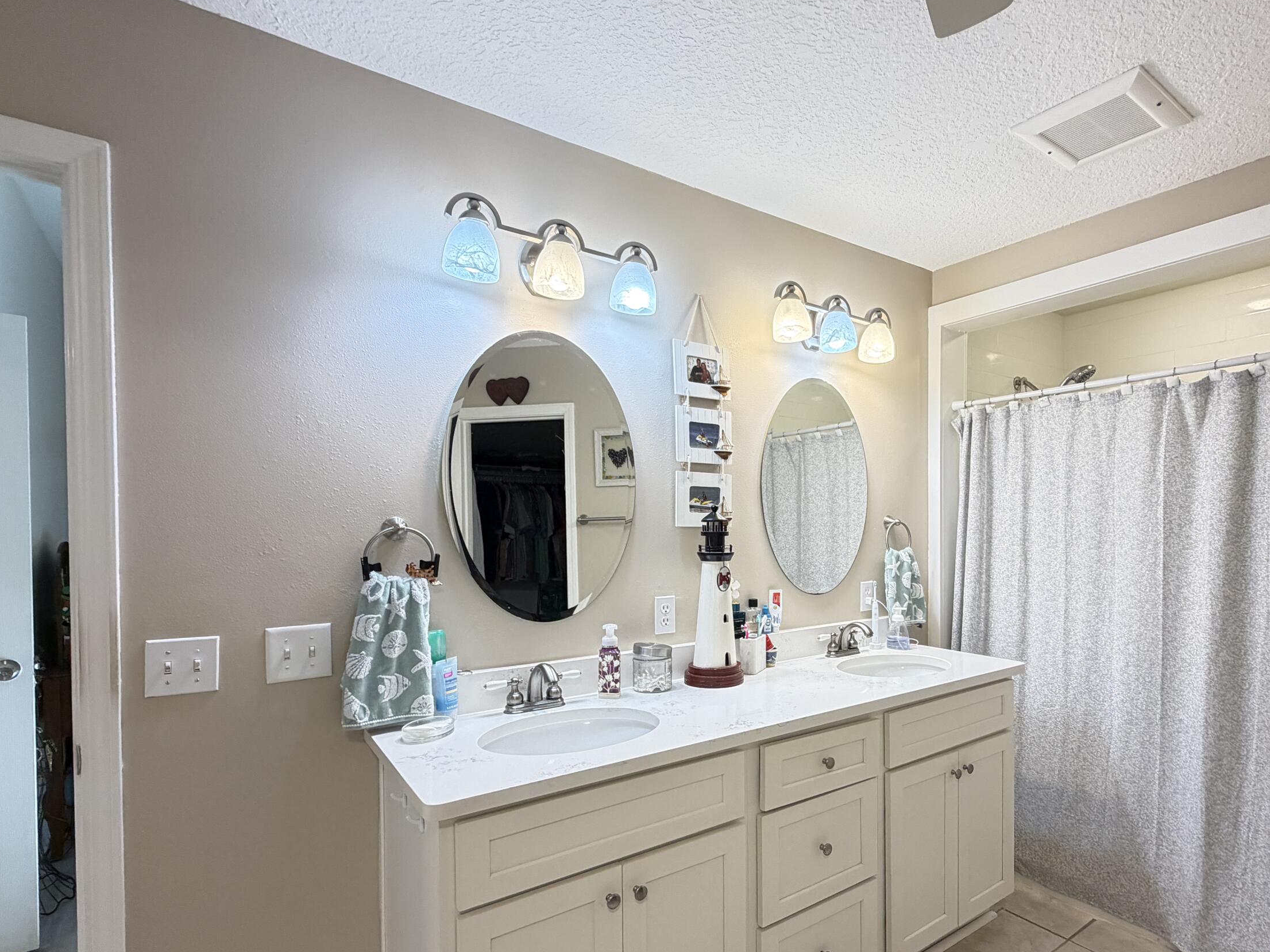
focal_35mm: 19
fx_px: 697
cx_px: 756
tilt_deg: -1.4
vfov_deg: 68.4
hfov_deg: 83.7
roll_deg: +0.8
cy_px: 536
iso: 250
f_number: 2.2
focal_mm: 2.22
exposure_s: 1/60
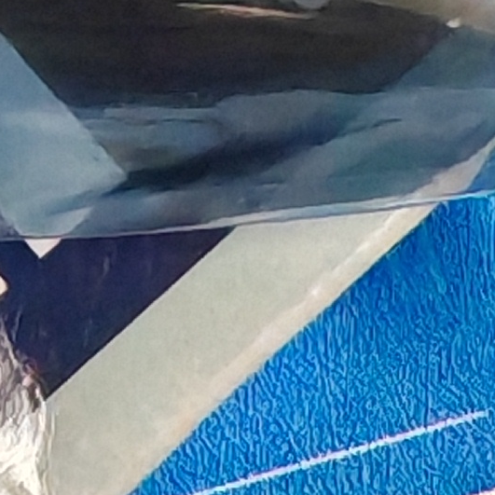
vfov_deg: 9.3
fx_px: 2799
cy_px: -578
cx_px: -254
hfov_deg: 9.8
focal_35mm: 173
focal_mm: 1.96
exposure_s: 1/50
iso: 640
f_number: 2.2
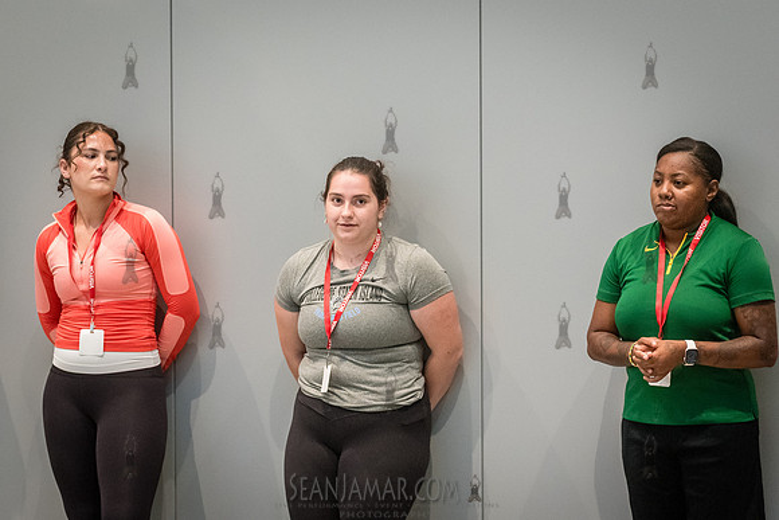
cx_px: 334
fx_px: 2609
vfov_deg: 11.4
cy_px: 288
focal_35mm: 121
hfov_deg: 17.0
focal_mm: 105
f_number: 3.5
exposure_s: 1/250
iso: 6400
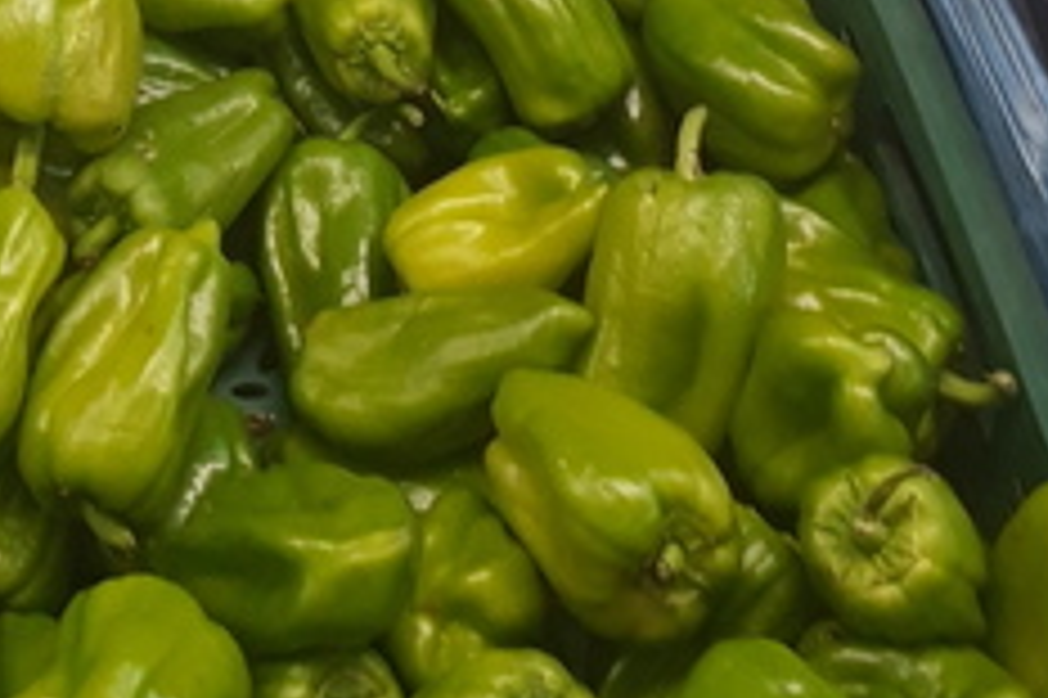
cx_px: -211
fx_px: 3229
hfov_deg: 17.6
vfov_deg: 9.7
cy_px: -1355
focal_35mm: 111
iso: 50
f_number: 1.9
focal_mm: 3.6
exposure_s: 1/33
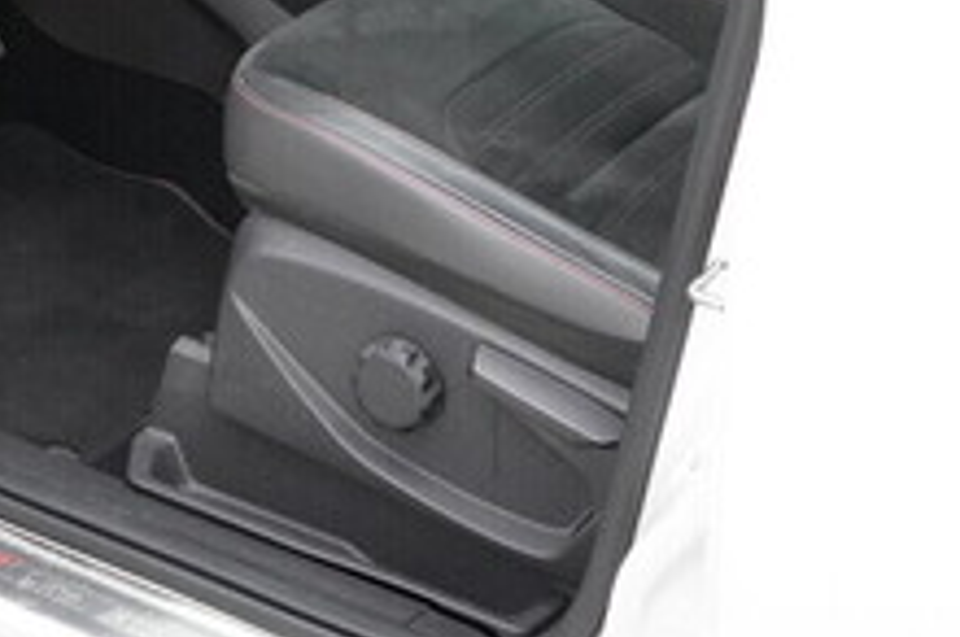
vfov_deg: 14.6
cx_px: 214
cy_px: -131
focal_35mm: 90
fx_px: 2396
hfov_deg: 22.4
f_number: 9
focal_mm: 24
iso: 4000
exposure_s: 1/100
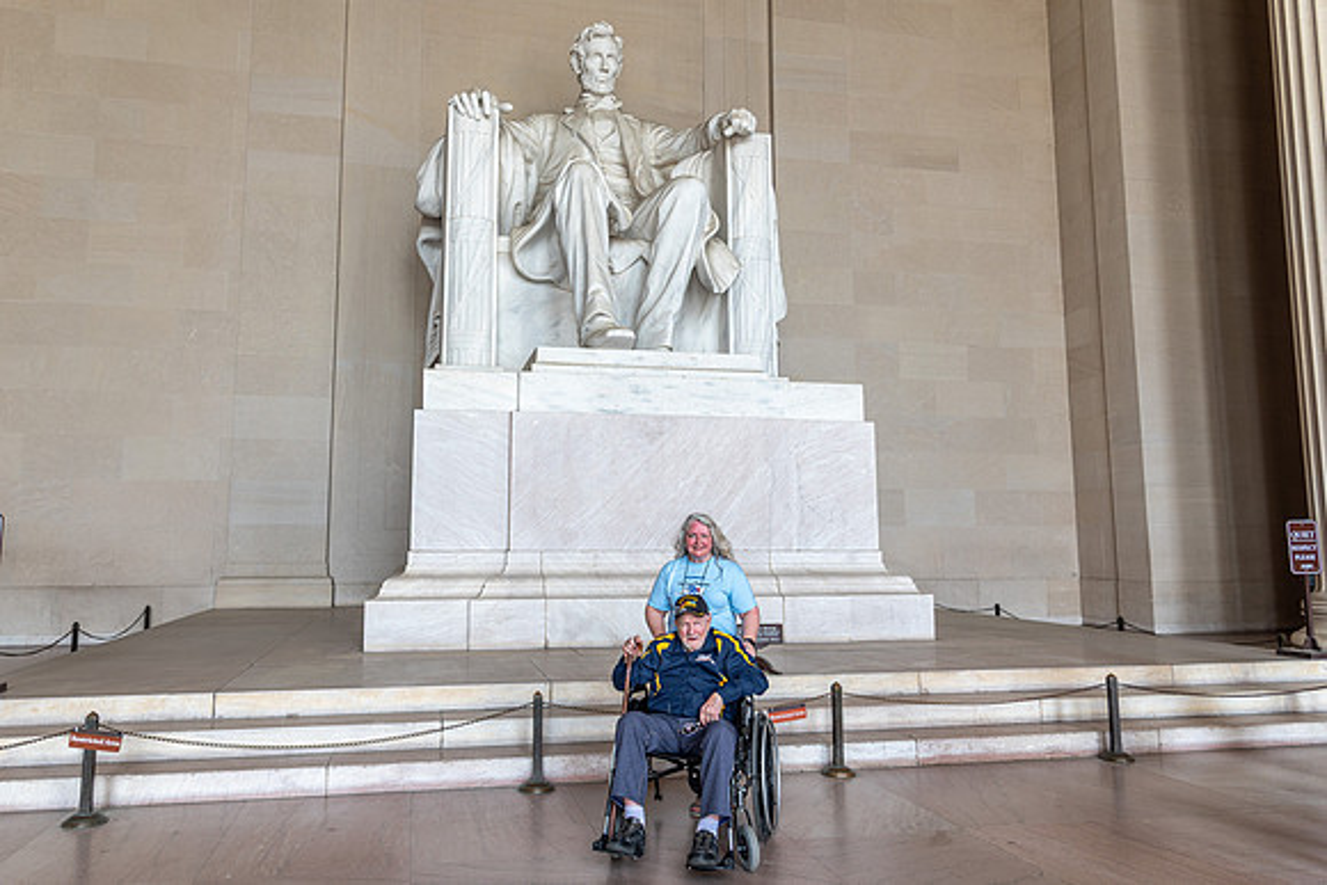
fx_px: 961
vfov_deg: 49.5
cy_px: 419
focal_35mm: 26
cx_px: 617
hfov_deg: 69.2
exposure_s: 1/125
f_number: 4
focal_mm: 24
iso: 100
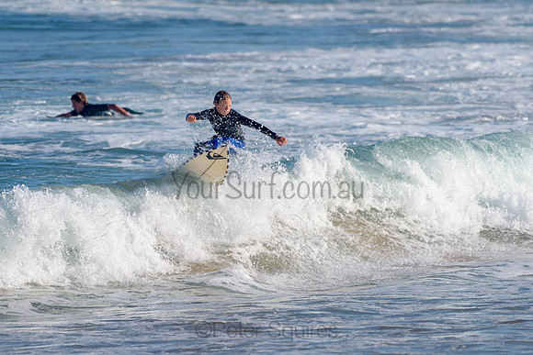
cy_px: 142
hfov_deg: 3.4
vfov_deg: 2.2
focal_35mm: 613
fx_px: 9081
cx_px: 257
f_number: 5.6
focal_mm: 500
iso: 140
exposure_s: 1/2000
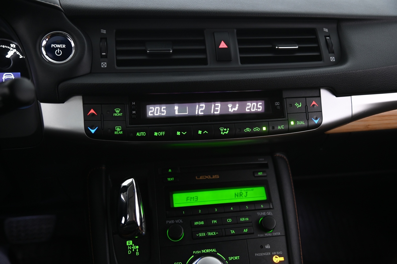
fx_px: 386
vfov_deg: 37.8
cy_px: 132
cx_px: 198
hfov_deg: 54.5
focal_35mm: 35
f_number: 4
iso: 2000
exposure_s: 1/20
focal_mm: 35
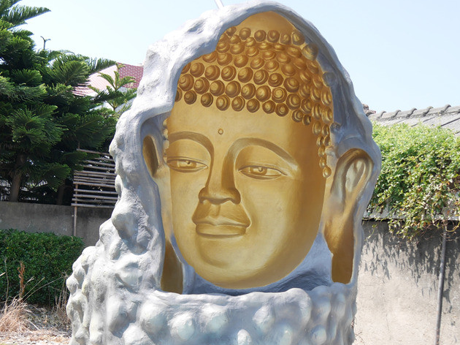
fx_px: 717
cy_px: 263
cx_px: 213
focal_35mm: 54
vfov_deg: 26.6
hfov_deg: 35.5
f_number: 4
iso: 200
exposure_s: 1/640
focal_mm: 17
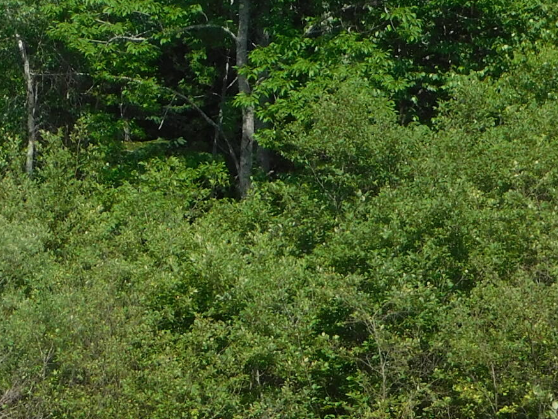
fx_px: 8191
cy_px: 512
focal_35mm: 508
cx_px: -250
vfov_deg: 2.9
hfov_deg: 3.9
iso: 125
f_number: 5.1
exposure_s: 1/400
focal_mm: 26.3
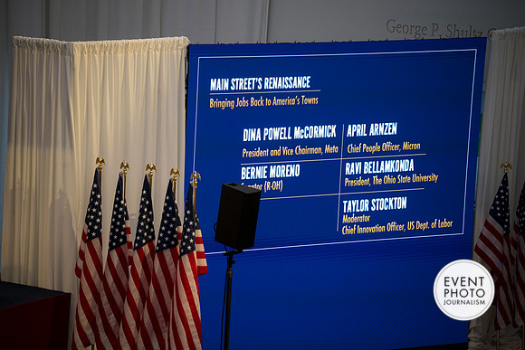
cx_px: 262
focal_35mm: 135
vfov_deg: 10.2
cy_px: 175
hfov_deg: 15.2
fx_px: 1969
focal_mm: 135
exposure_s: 1/160
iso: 320
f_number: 2.8
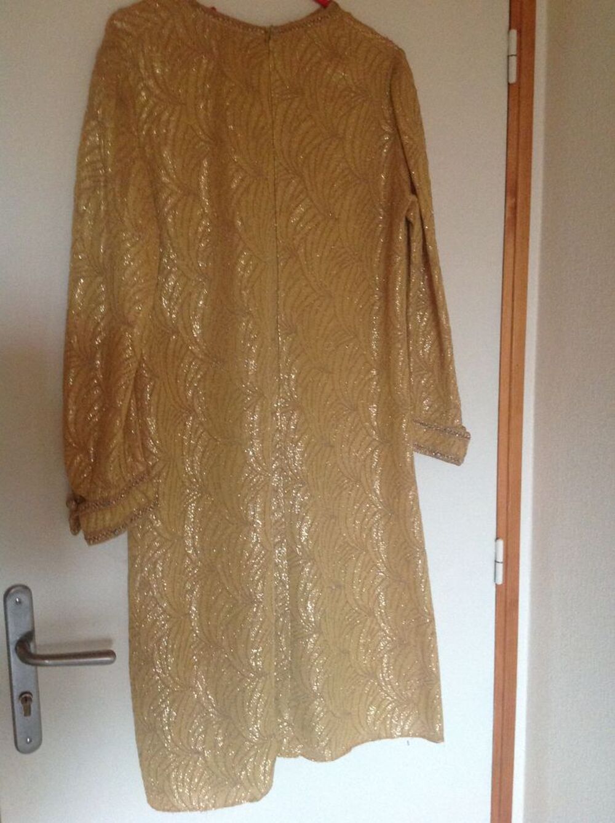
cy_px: 412
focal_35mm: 35
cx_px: 308
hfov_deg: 40.6
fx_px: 831
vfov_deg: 52.7
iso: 320
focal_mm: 4.28
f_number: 2.4
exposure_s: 1/15
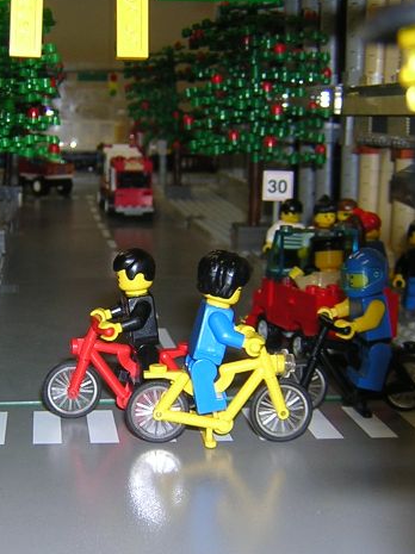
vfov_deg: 31.2
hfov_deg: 23.4
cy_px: 292
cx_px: 114
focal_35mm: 62
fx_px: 992
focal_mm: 4.7
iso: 100
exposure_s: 1/60.1
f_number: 2.6
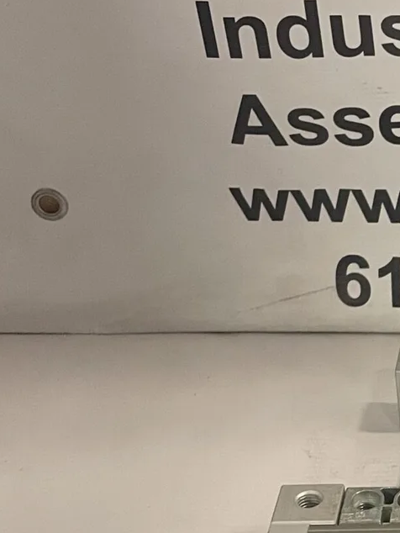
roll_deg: -2.0
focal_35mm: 82
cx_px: 603
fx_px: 1263
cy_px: 379
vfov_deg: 23.7
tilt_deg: -36.5
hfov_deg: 16.4
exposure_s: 1/60
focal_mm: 4.2
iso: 500
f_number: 1.6
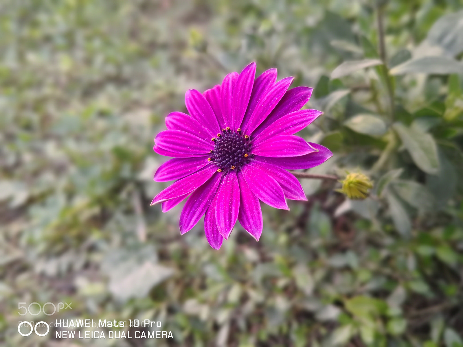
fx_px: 361
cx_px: 232
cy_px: 174
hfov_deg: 65.3
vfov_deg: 51.4
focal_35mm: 27
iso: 50
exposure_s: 1/100
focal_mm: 3.95
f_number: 4
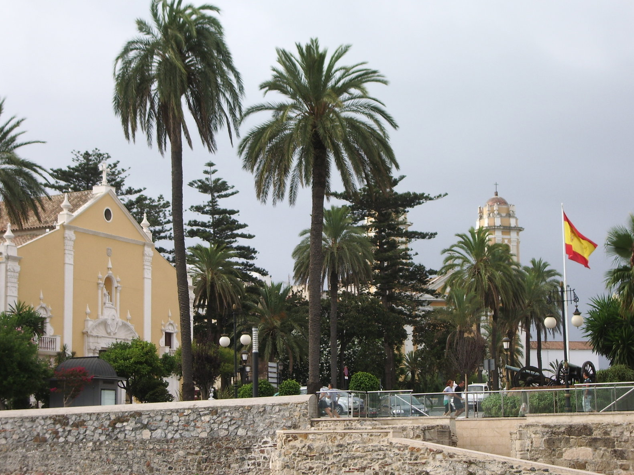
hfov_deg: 26.0
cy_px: 236
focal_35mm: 75
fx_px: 1374
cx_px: 314
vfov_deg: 19.6
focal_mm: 12.2
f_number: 3.9
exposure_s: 1/100
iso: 50
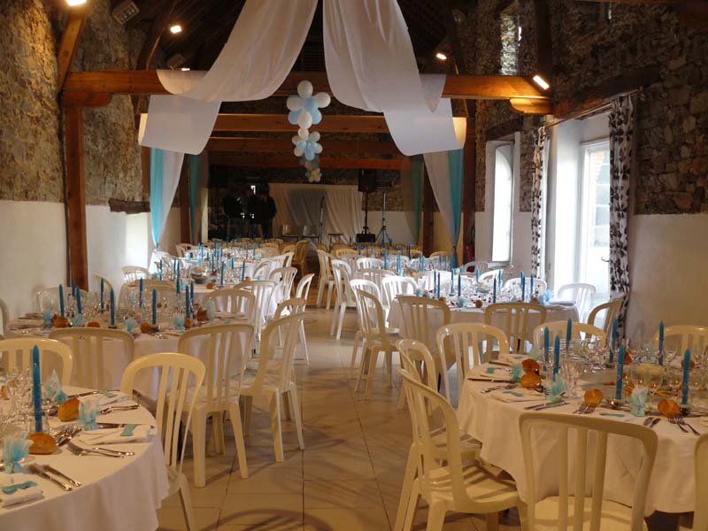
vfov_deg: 39.7
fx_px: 736
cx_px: 354
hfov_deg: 51.4
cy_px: 266
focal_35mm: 36
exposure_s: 1/30
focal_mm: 6
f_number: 2.8
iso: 125
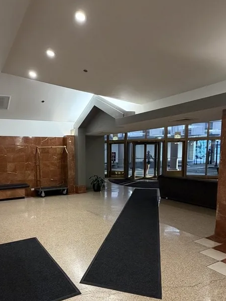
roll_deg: +0.8
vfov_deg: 68.7
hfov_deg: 54.1
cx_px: 80
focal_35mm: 25
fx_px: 218
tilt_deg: -6.8
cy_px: 180
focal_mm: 2.22
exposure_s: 1/41
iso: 250
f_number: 2.2
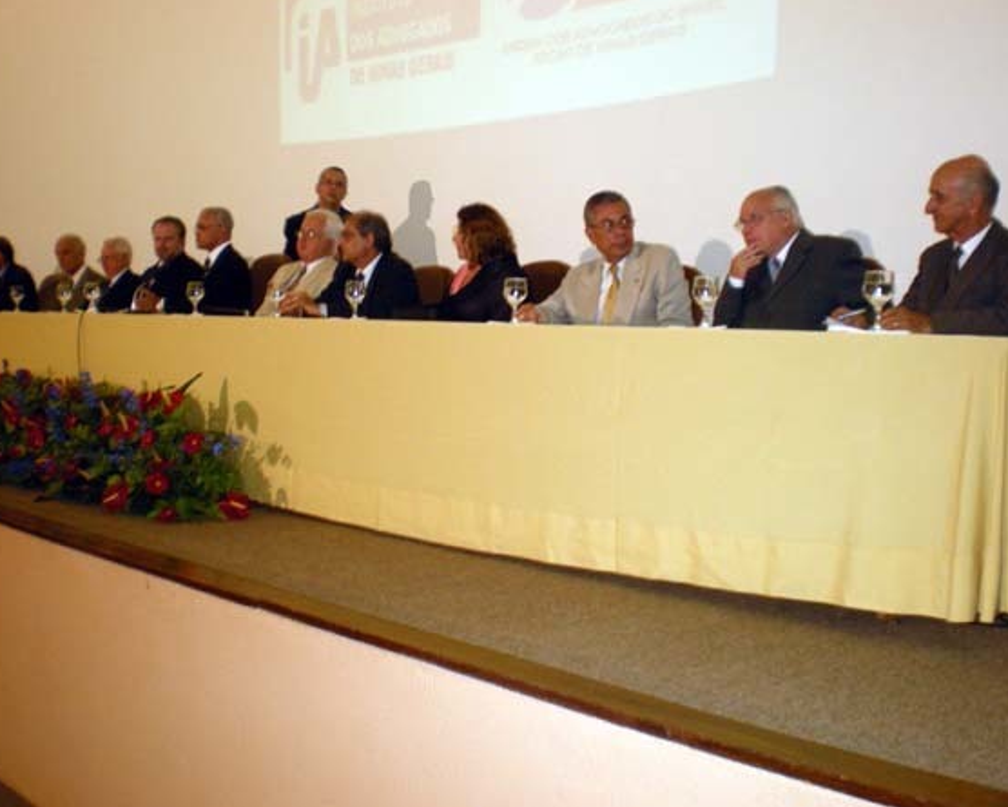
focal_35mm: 40
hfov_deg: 45.8
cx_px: 488
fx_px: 1194
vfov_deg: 37.3
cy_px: 403
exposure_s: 1/30
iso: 183
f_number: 3.1
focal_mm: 6.3
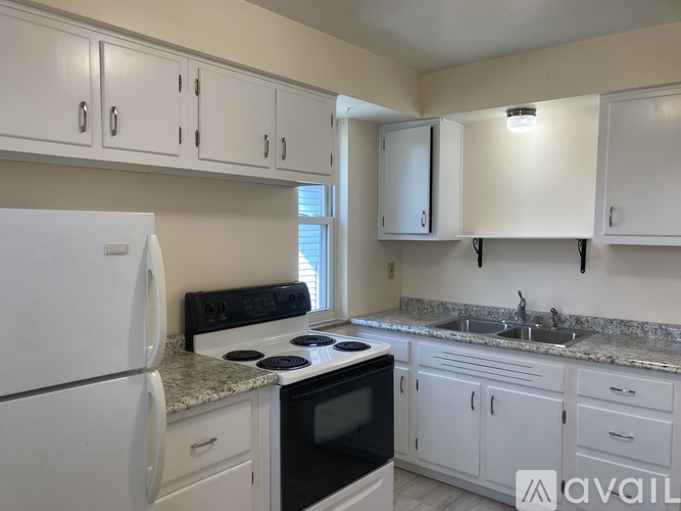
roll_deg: -0.9
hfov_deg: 63.5
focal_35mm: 28
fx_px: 551
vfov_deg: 49.7
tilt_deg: -2.5
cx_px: 340
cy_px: 256
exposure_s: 1/120
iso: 64
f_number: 1.8
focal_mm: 3.99
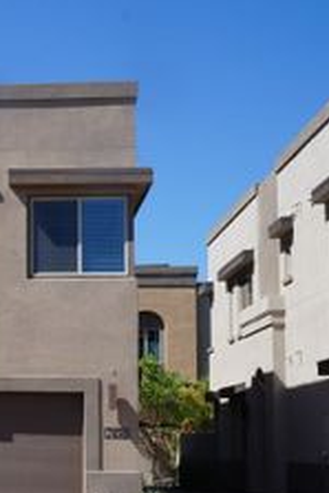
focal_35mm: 74
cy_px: 324
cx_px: -174
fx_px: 1013
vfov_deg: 27.2
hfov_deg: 16.7
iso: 100
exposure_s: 1/80
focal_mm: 22
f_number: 16
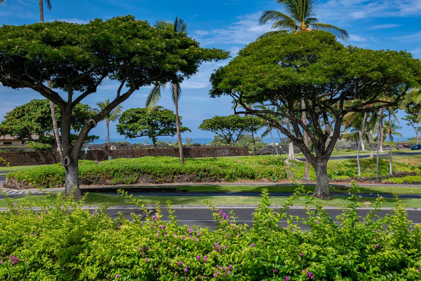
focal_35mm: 45
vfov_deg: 29.9
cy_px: 140
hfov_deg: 43.6
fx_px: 526
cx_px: 210
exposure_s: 1/640
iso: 100
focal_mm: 45
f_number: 9
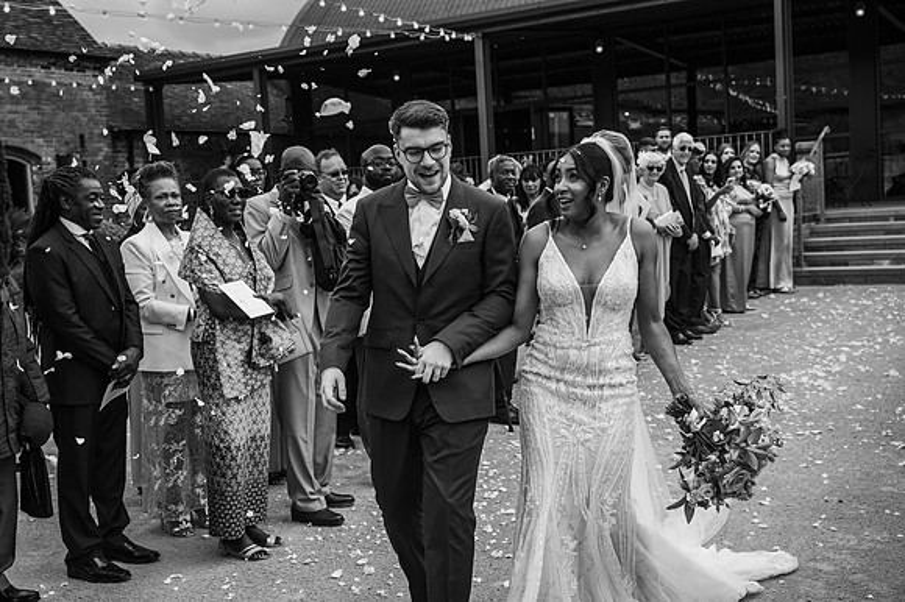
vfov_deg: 31.2
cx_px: 452
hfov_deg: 45.5
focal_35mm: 43
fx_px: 1080
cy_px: 301
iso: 280
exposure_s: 1/1000
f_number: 5
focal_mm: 43
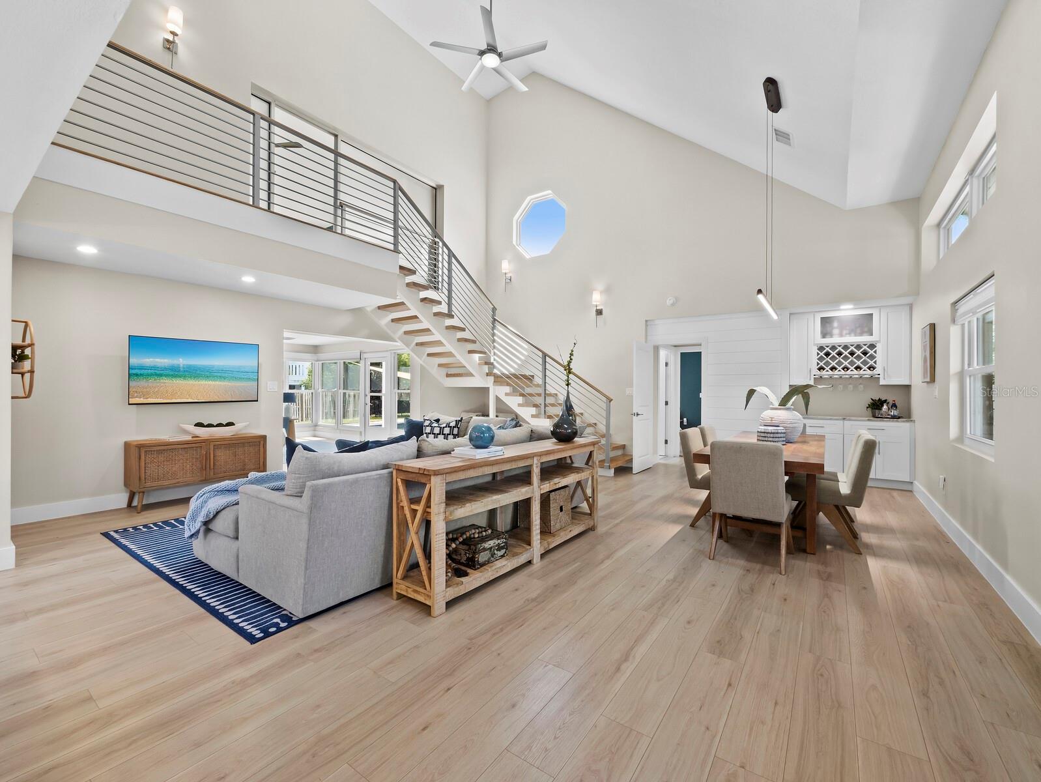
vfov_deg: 85.7
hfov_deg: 102.0
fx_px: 421
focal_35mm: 14
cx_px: 520
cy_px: 391
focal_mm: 7
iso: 400
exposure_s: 1/3
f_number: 11
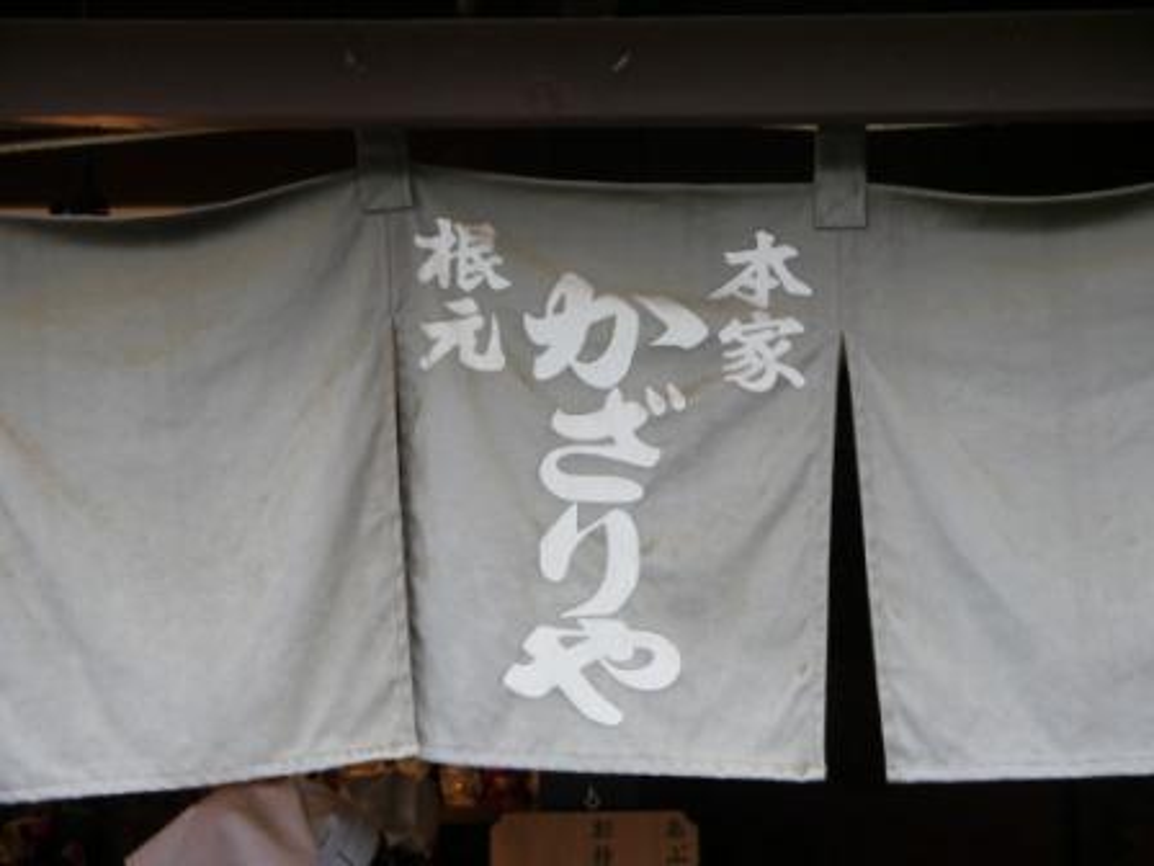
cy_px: 433
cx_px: 577
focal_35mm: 84
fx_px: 2800
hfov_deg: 23.3
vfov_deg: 17.6
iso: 200
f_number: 5.6
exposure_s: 1/80
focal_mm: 42
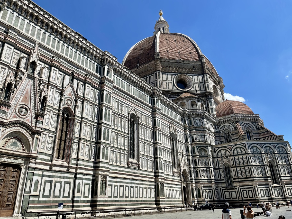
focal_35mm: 26
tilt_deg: +23.8
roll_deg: +2.2
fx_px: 219
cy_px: 110
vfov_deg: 53.1
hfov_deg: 67.3
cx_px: 146
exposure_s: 1/3610
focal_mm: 4.2
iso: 32
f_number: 1.6
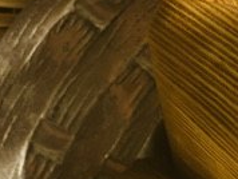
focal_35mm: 299
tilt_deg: -85.3
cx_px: 655
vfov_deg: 4.9
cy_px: 385
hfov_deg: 6.2
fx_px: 2059
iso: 20
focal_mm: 6
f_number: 2
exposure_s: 1/176
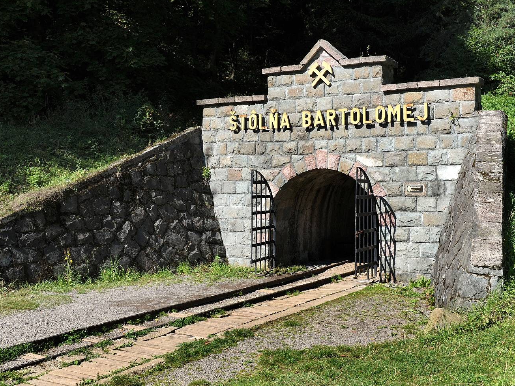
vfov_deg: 34.4
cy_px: 192
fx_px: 625
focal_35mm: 42
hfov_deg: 44.8
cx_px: 242
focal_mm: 38
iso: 200
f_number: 9
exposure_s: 1/320
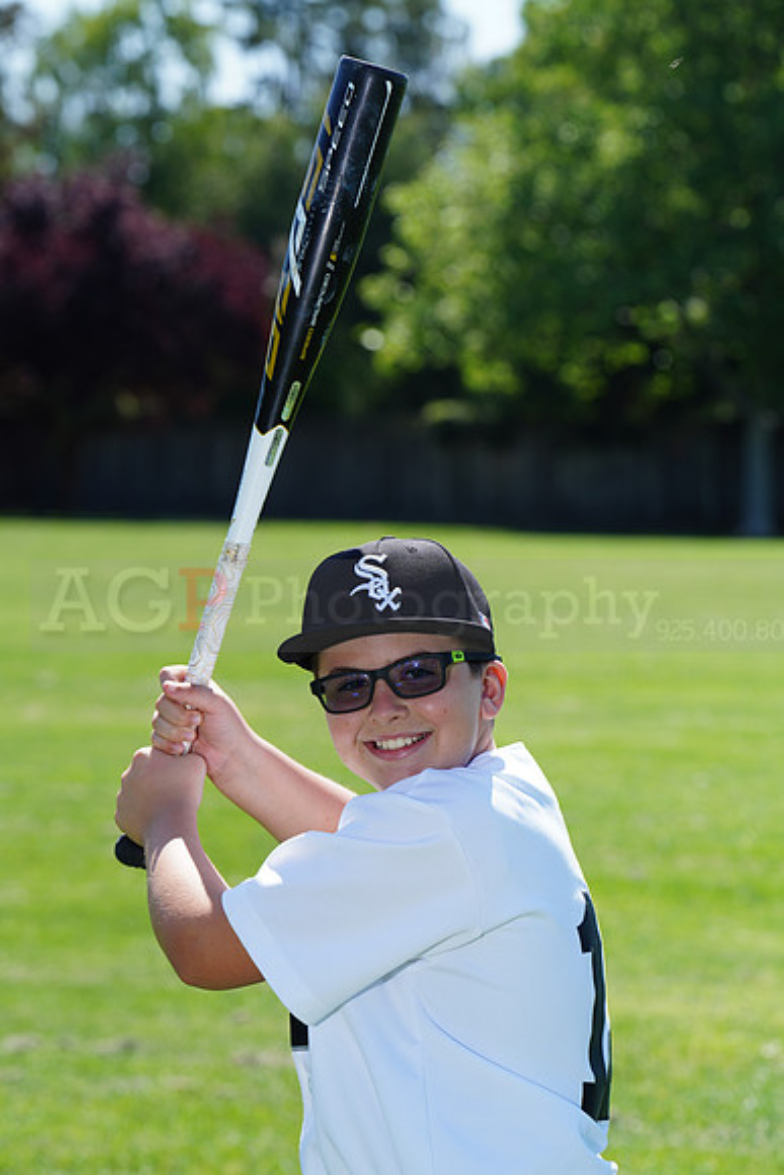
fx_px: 5843
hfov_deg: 7.7
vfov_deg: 11.5
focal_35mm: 179
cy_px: 588
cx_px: 392
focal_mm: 179
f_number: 9
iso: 200
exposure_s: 1/250
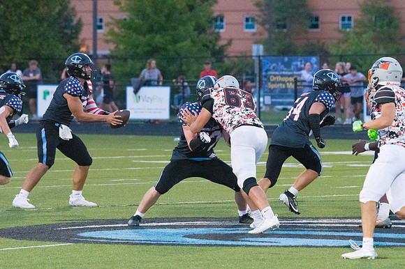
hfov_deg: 6.9
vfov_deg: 4.6
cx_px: 202
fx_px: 3373
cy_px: 134
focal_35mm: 300
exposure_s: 1/1600
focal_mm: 200
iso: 5000
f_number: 5.6
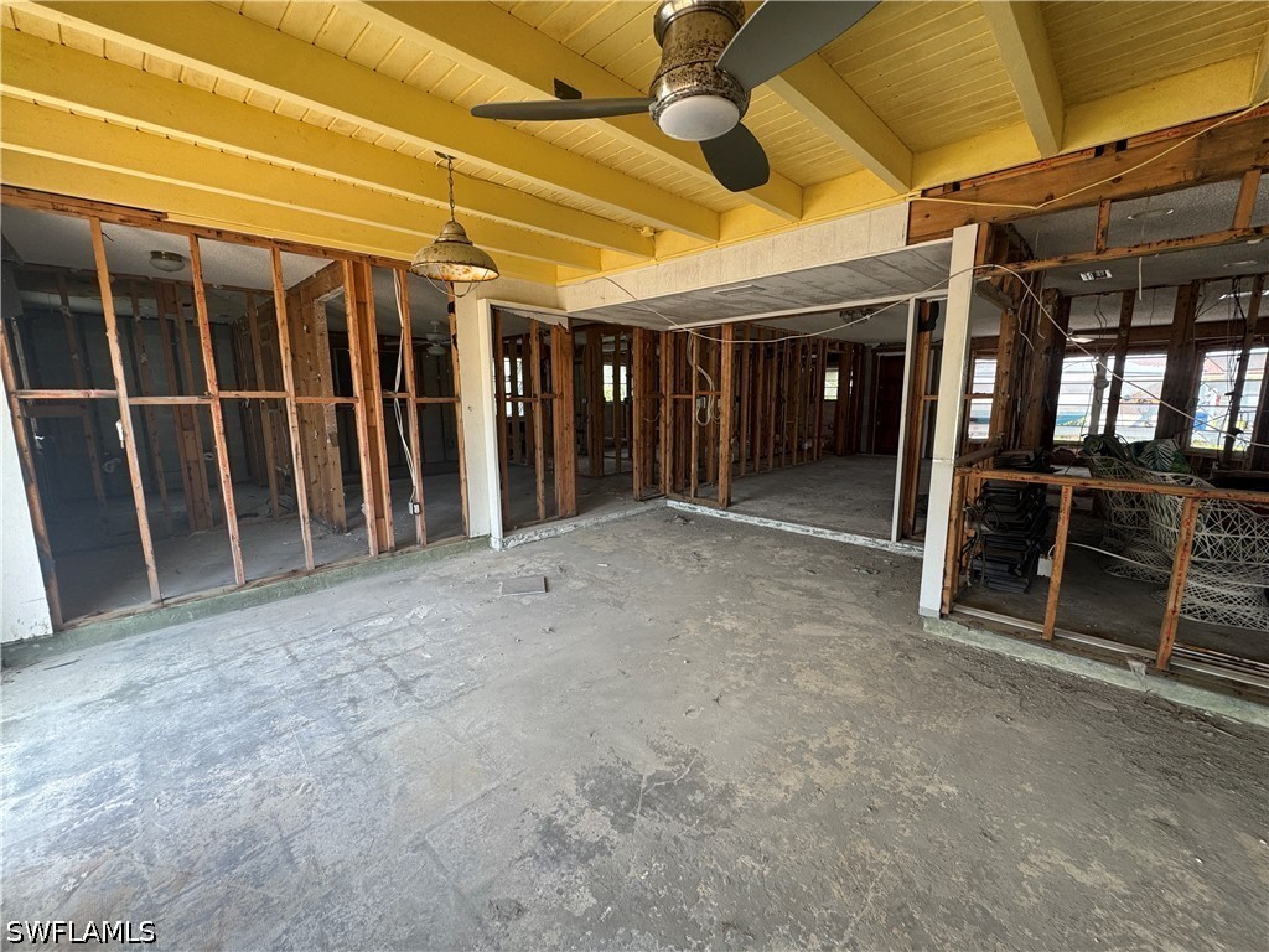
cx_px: 634
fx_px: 513
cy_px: 476
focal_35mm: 14
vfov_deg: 85.7
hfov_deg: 102.1
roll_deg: +0.8
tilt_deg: -8.3
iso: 50
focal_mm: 2.22
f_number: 2.2
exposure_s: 1/99
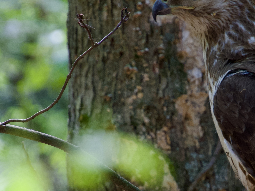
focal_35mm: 1121
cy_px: 142
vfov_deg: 1.3
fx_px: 8260
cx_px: 196
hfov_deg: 1.8
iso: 400
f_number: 10
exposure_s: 1/50
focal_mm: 283
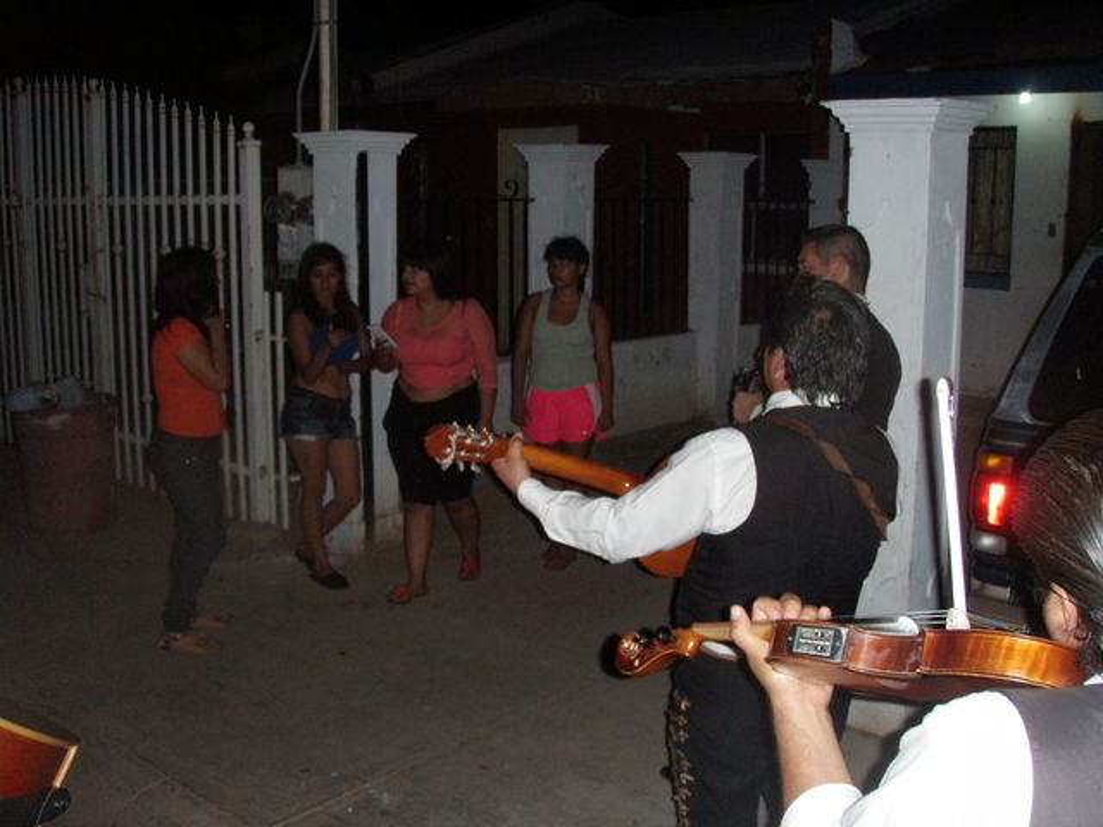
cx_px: 552
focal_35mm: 38
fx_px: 1211
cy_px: 414
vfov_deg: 37.7
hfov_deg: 49.0
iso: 320
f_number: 3.5
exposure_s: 1/30
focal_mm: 6.7
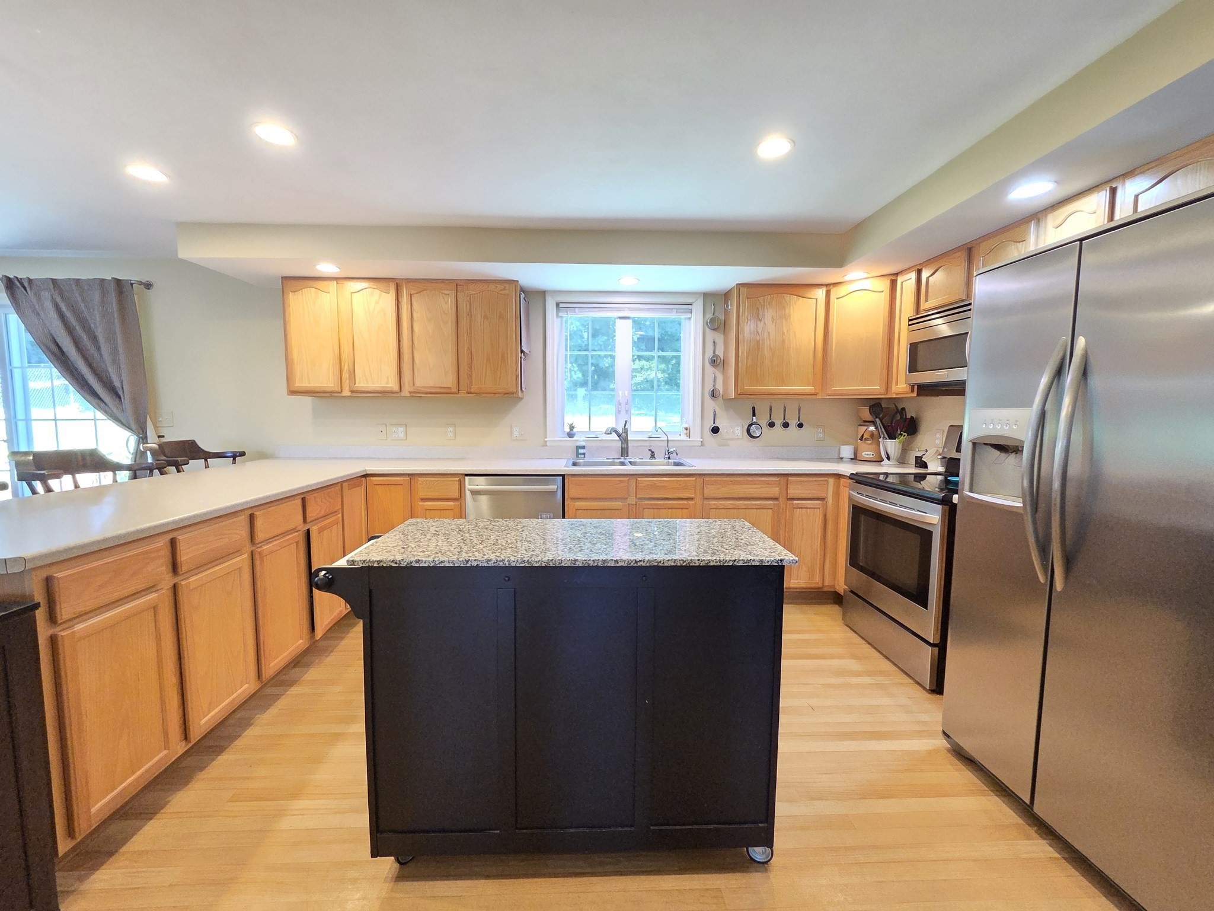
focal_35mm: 13
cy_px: 456
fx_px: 456
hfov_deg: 106.2
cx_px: 607
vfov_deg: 89.9
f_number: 2.2
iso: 800
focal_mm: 2.2
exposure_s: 1/60
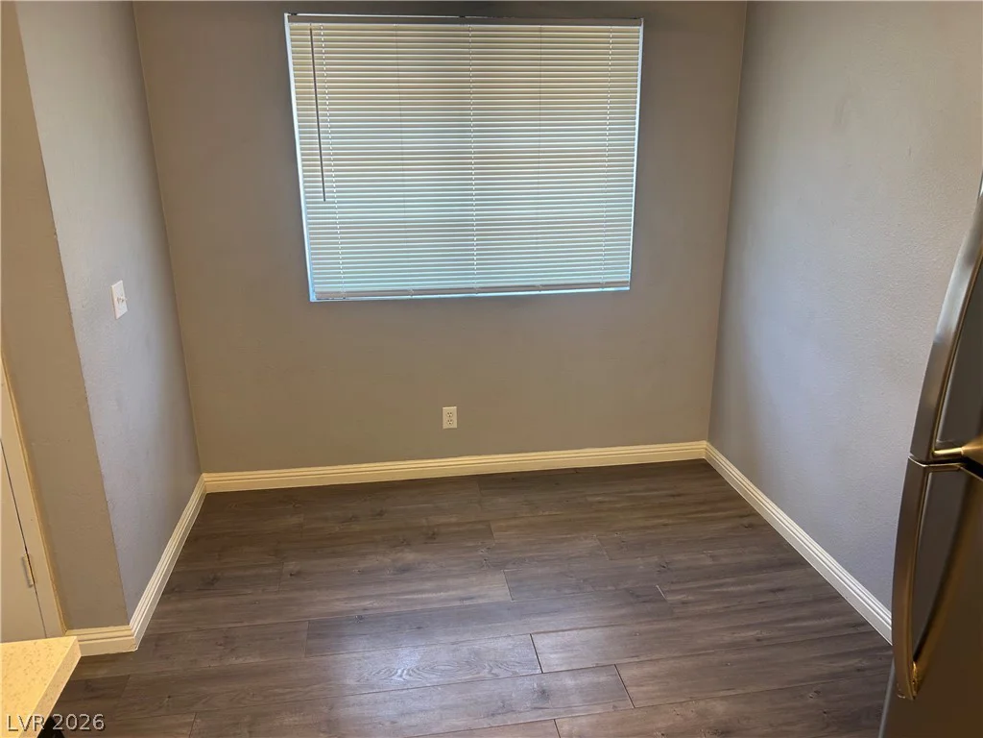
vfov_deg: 53.1
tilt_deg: -18.0
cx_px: 492
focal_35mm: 26
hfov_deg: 67.3
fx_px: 738
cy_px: 369
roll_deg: +0.5
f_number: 1.5
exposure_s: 1/120
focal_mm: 5.7
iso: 64
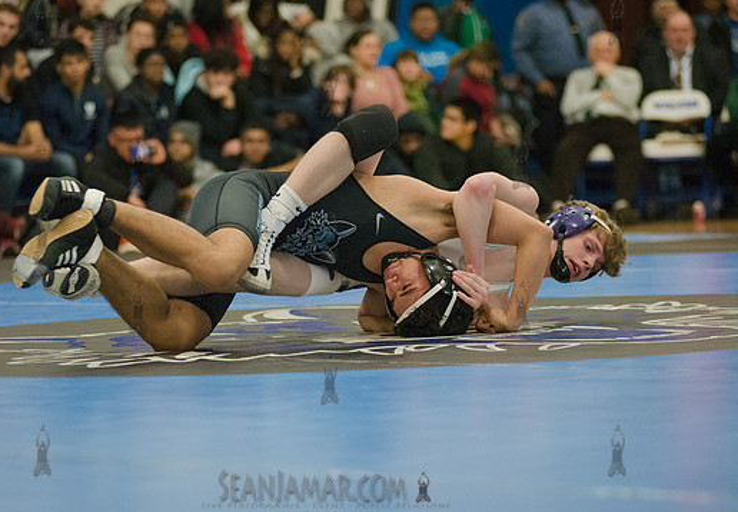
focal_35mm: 143
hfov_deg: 14.2
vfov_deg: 9.9
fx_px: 2968
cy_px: 265
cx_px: 311
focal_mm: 112
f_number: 3.2
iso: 5000
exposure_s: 1/250
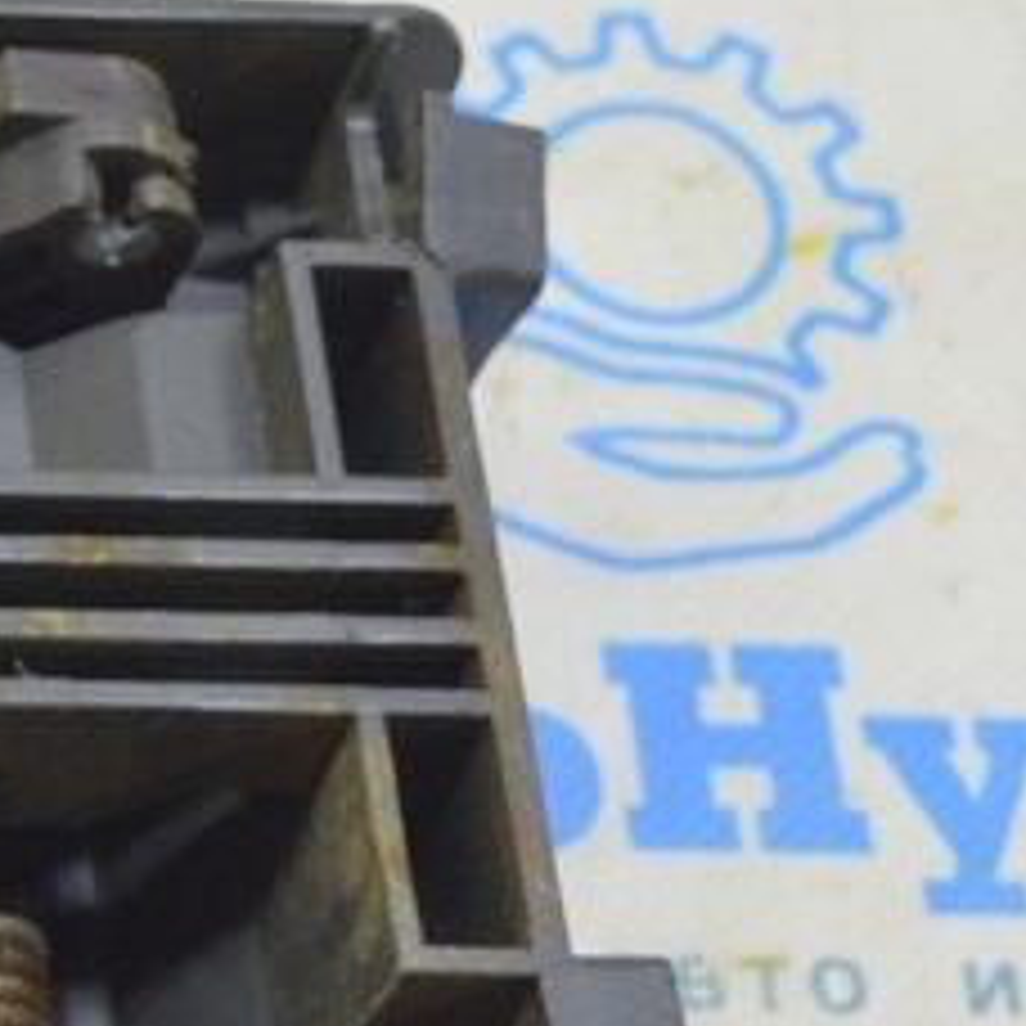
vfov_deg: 10.9
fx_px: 5365
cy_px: 578
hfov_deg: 10.1
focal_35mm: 160
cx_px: -986
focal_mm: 28
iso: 400
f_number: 5.6
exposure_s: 1/20
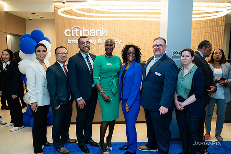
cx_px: 116
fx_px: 194
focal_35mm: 30
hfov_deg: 61.6
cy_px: 77
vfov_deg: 43.3
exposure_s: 1/160
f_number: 4
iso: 400
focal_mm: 30
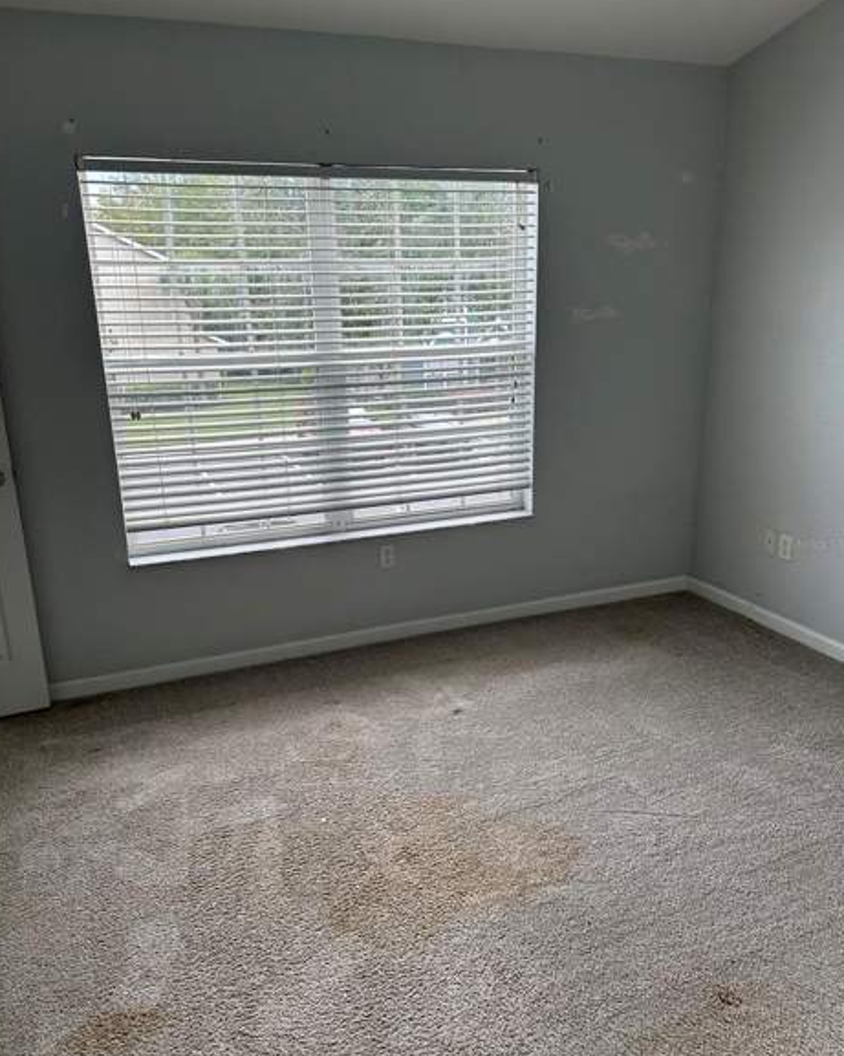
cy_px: 544
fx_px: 812
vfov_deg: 66.0
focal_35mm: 26
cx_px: 419
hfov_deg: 54.9
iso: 80
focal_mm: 6.86
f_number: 1.78
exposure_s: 1/484
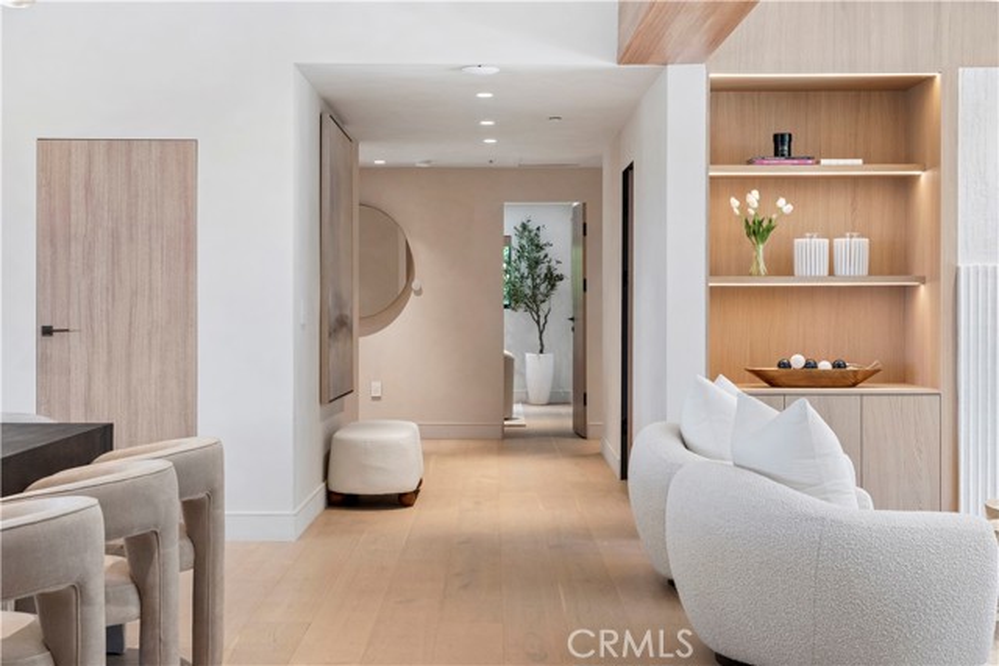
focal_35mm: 49
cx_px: 500
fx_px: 1360
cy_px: 333
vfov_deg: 27.5
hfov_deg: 40.3
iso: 200
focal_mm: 32.9
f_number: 9
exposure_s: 1/2.5
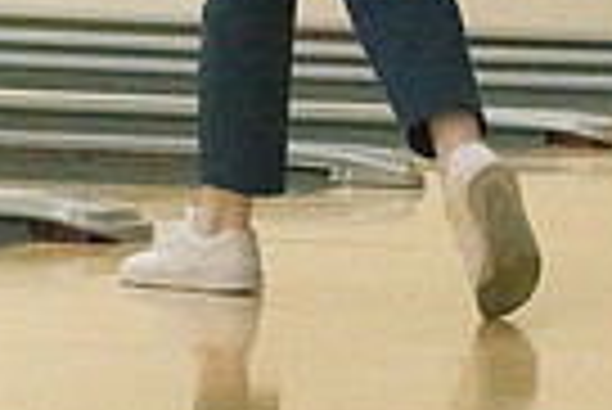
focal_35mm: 350
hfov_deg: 5.9
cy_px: -385
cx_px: 180
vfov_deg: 3.9
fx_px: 5956
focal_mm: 82
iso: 10000
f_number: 4.5
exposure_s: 1/1250
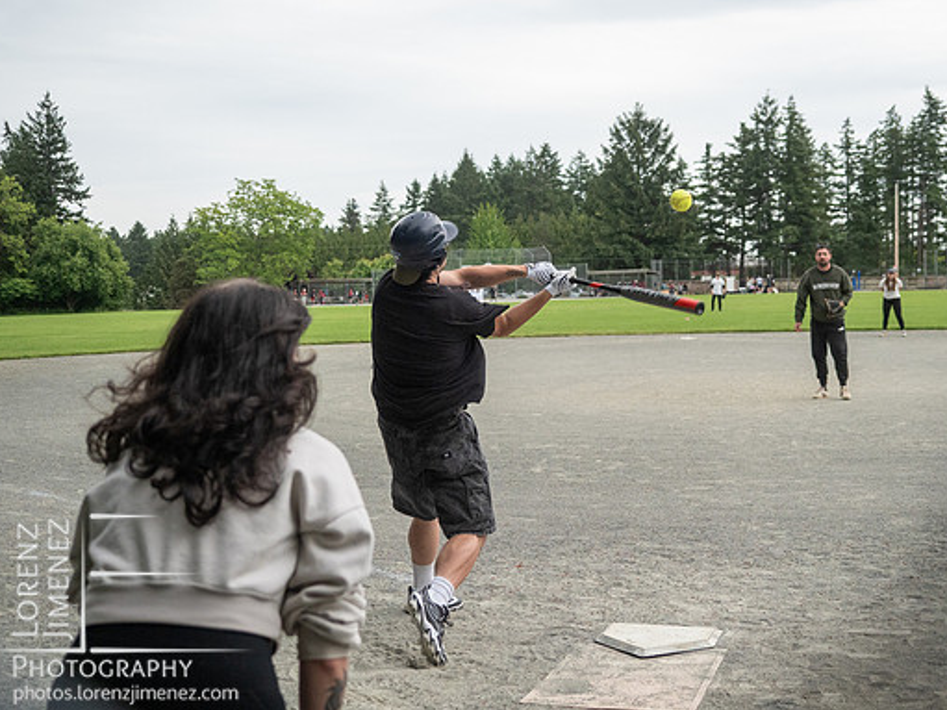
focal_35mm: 55
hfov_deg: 34.9
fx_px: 1504
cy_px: 316
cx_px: 525
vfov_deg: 26.5
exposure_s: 1/1600
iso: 800
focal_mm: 24
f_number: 2.8
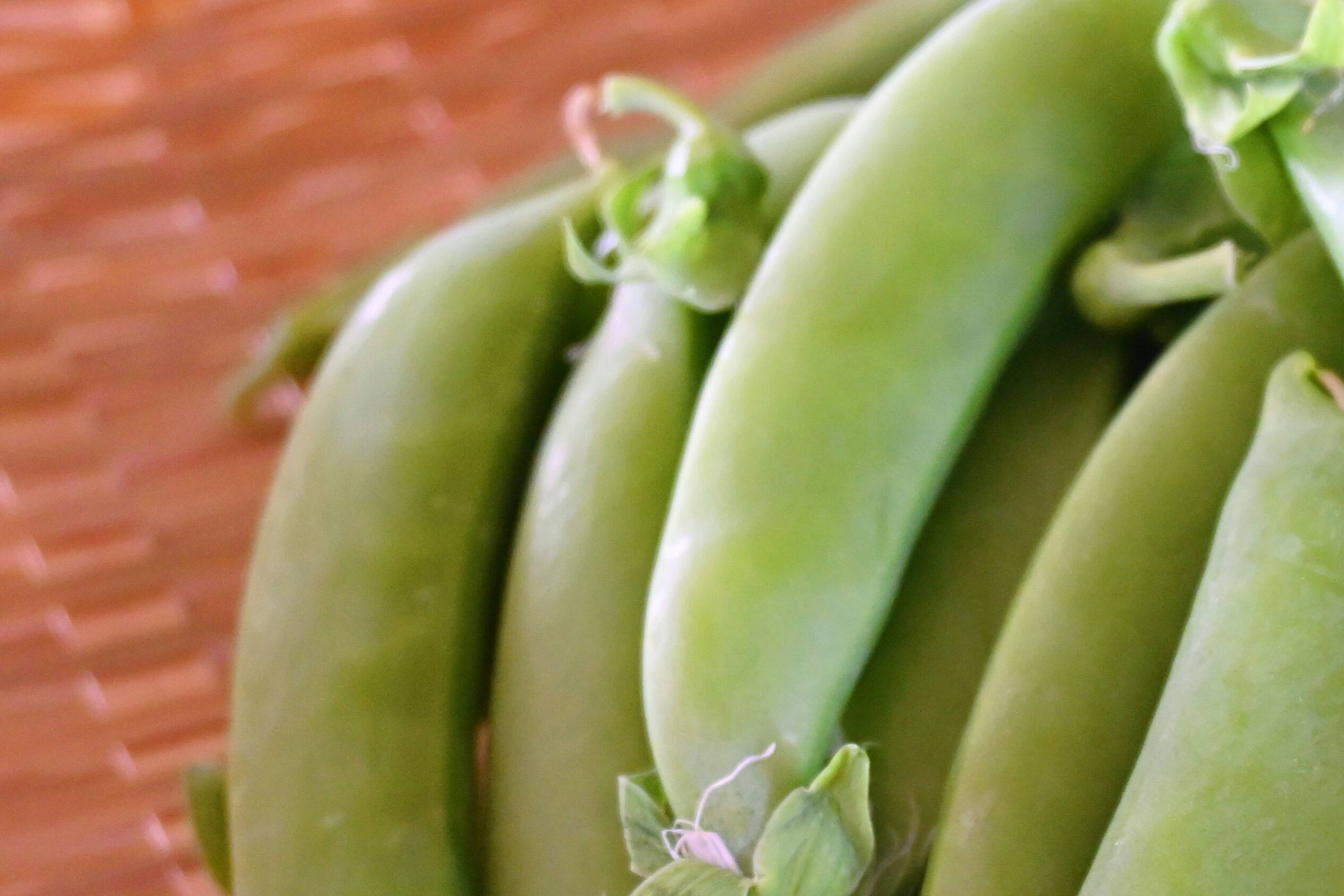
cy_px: 815
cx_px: 1430
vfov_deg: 15.4
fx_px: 3272
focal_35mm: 88
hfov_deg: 22.1
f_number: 4.5
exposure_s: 1/40
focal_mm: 26.5
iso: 1600
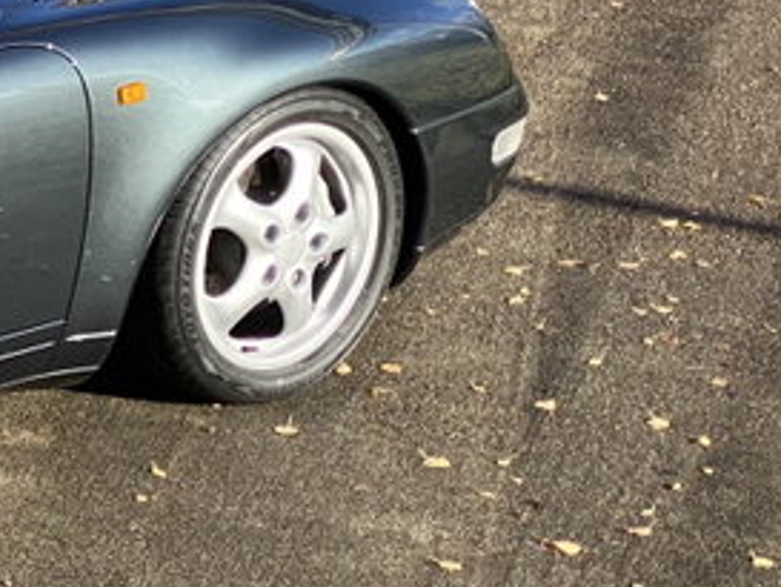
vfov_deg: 7.6
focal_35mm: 195
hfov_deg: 9.6
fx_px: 4401
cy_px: 215
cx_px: -627
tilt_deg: -19.4
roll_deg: -0.6
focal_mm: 6
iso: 20
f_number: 2
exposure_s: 1/623
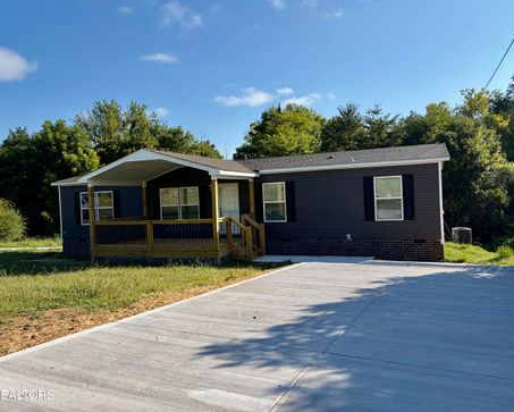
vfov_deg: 51.6
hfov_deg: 62.2
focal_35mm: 28
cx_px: 247
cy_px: 201
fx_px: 426
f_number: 1.6
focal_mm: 5.96
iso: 50
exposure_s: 1/2865
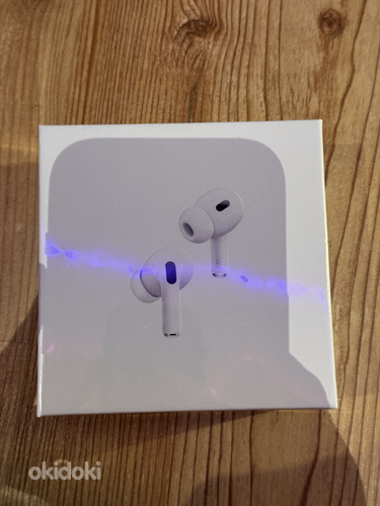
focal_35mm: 48
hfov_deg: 30.3
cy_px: 253
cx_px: 190
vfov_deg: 39.7
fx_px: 703
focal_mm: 6.76
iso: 200
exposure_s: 1/50
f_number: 1.78
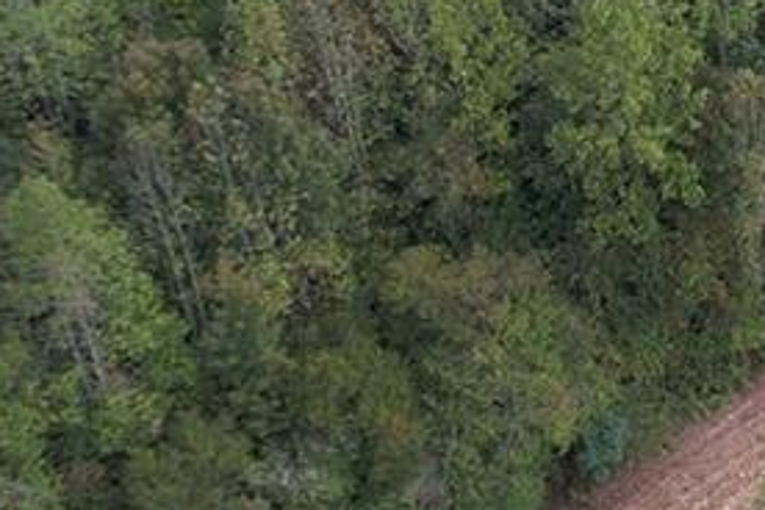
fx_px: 3463
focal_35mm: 163
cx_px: 1483
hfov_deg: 11.5
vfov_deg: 8.4
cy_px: -51
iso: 100
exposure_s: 1/350
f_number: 2.8
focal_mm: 8.38
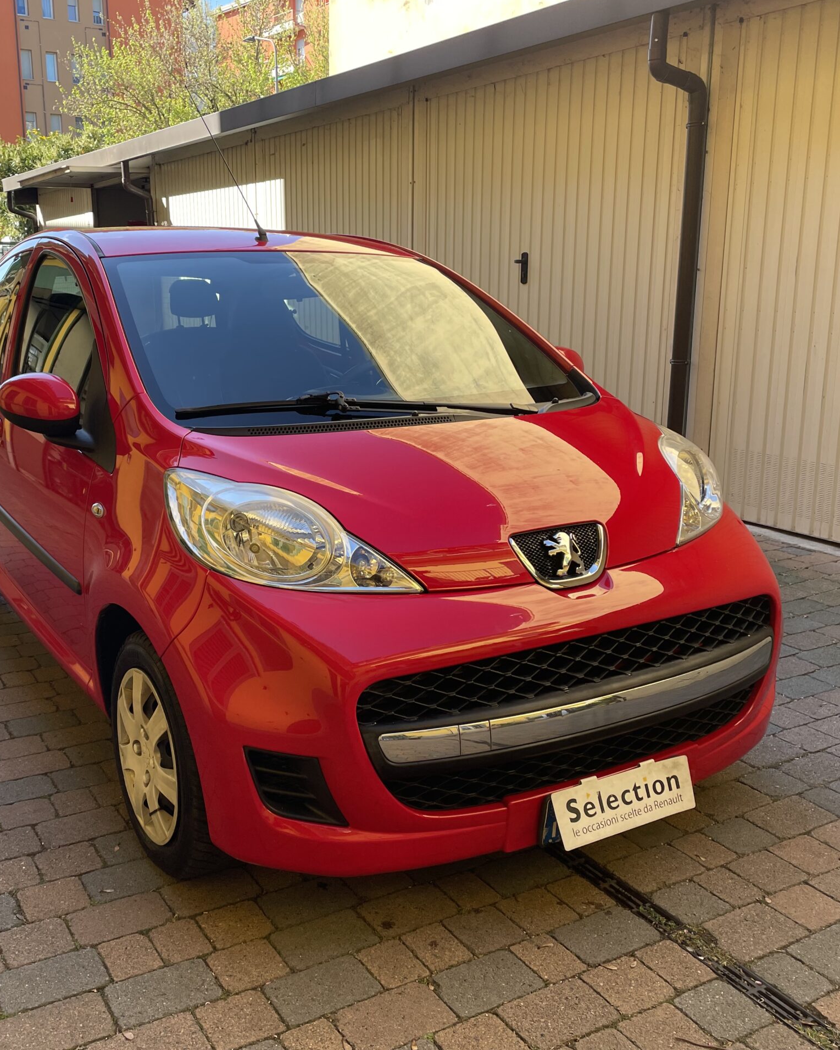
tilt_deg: -13.0
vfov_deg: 52.8
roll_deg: +0.2
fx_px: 1056
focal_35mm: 34
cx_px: 357
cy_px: 523
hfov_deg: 43.2
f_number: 1.6
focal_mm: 4.2
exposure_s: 1/346
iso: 32
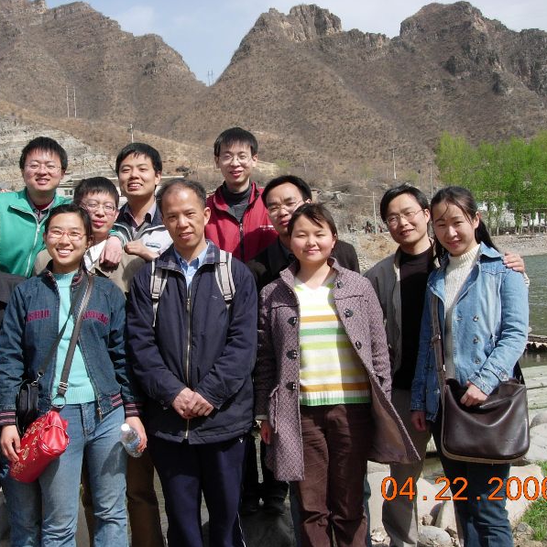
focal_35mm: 45
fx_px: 805
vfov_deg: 37.6
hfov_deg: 37.4
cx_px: 221
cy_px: 273
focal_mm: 7.8
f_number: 4.8
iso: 79
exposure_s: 1/645
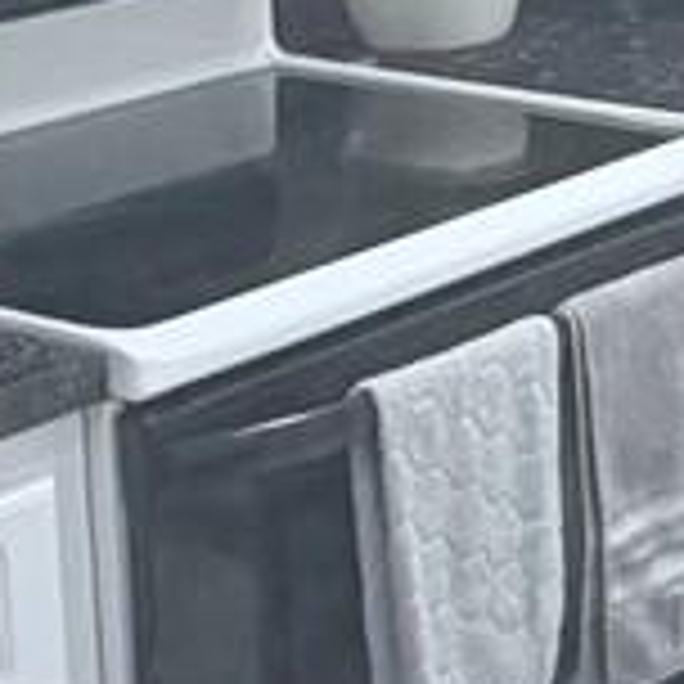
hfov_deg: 13.0
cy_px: 58
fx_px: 2906
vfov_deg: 13.3
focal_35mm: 130
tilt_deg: -11.8
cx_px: 882
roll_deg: +1.9
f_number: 2.2
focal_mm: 2.22
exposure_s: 1/120
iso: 250
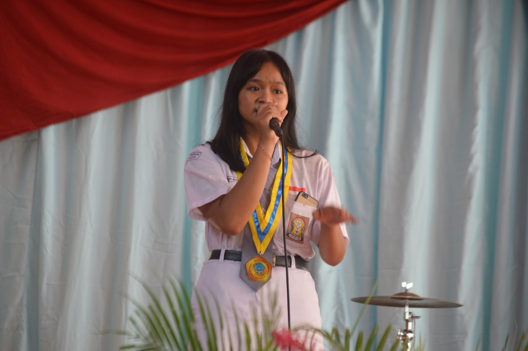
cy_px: 176
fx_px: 2638
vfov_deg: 7.6
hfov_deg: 11.4
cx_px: 264
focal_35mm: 180
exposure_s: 1/60
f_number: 4.8
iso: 800
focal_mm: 120
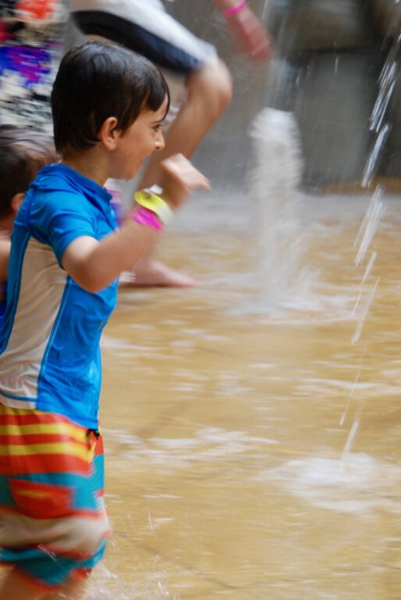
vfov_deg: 10.3
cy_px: 338
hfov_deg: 6.9
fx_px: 3332
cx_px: 149
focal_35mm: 200
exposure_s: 1/50
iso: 400
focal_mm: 100
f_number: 5.6
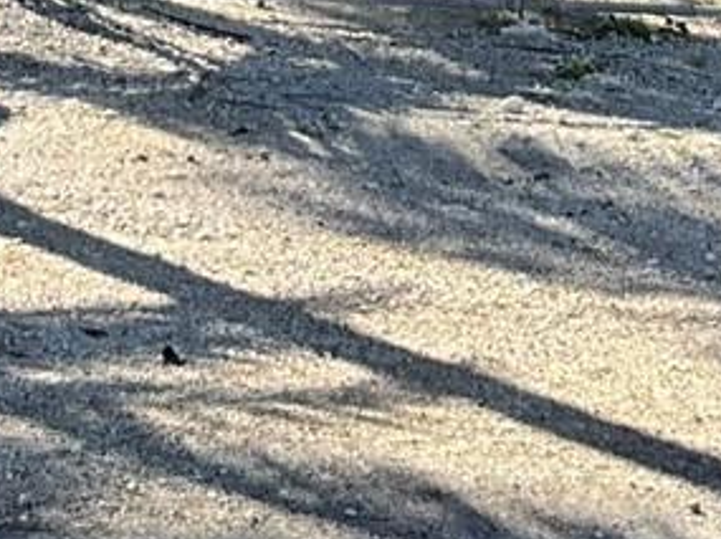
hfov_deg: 12.1
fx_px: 3391
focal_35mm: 163
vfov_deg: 8.5
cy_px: -600
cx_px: 167
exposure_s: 1/1168
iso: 25
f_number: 1.8
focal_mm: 3
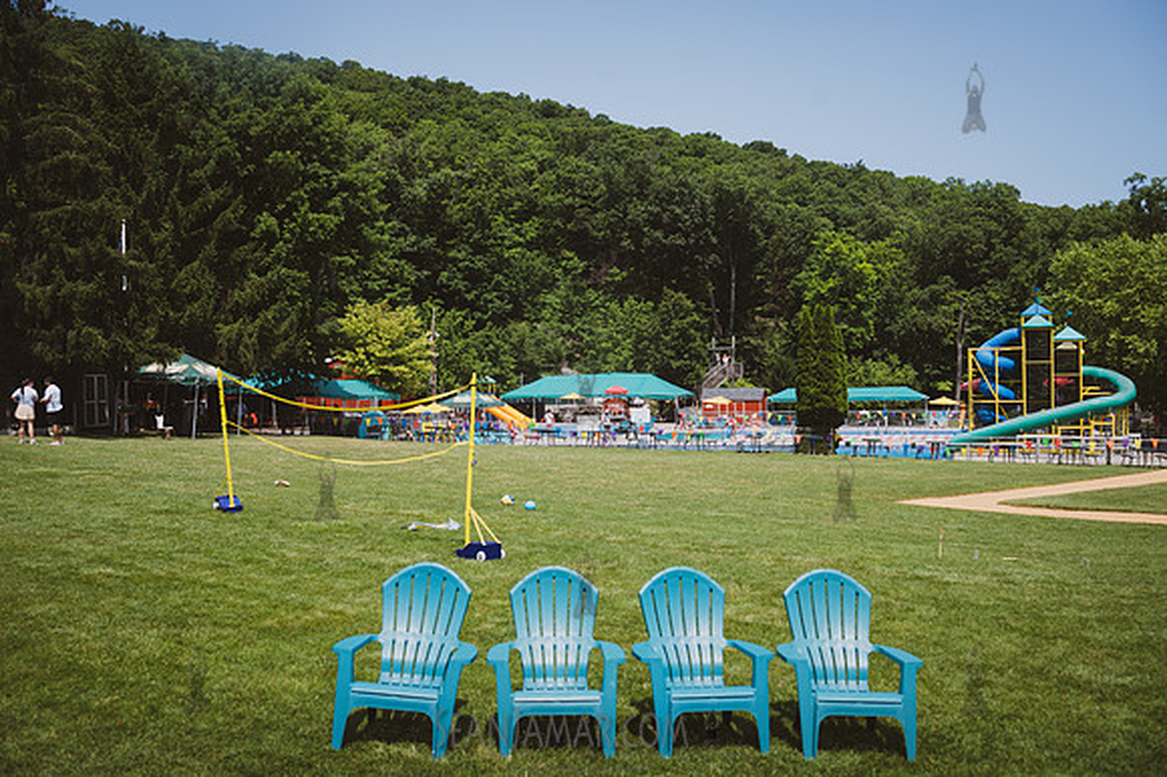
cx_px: 584
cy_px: 388
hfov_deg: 54.5
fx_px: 1134
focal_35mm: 35
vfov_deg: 37.8
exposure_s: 1/800
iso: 100
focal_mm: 35
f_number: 4.5
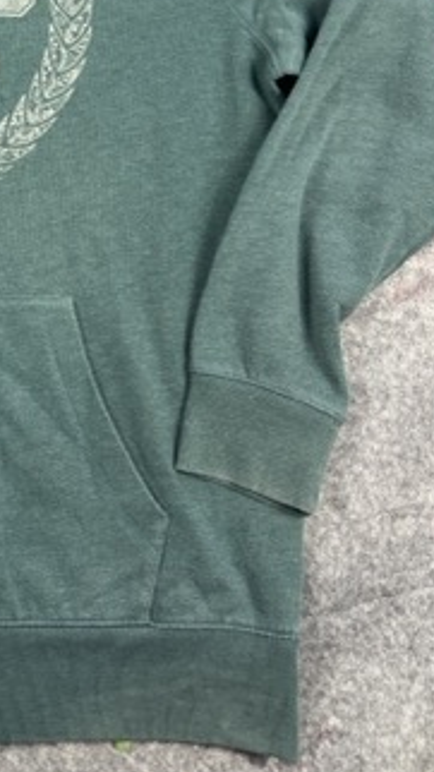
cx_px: -77
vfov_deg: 37.3
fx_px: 1064
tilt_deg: -59.1
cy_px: 79
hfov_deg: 21.5
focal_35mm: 52
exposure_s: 1/100
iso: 100
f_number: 1.78
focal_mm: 6.76
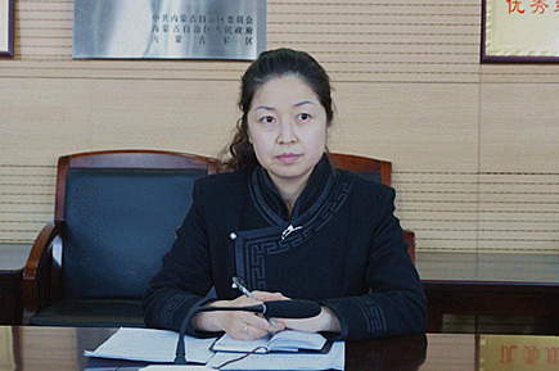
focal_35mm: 90
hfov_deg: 22.6
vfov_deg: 15.2
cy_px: 186
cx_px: 280
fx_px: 1396
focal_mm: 60
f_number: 8
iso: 1600
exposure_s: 1/20
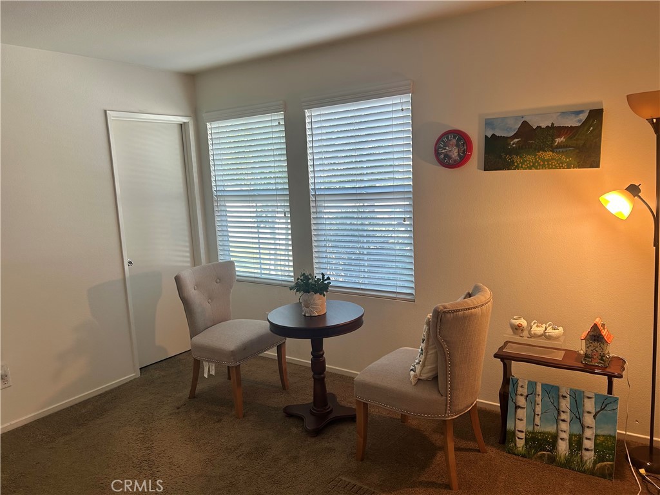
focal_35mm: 26
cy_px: 248
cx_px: 330
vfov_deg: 53.1
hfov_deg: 67.3
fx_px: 496
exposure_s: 1/120
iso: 80
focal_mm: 5.7
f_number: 1.5
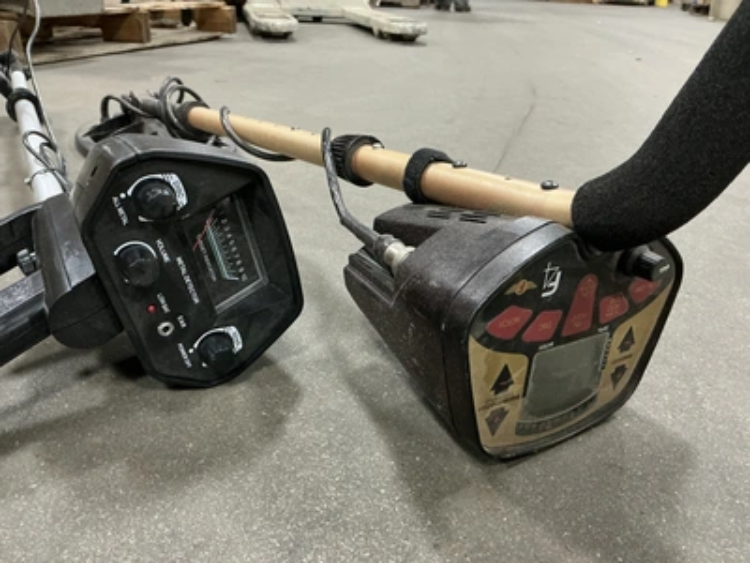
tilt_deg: -24.8
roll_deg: -0.3
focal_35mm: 28
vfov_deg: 49.7
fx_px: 607
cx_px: 375
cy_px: 282
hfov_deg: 63.4
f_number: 1.8
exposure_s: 1/30
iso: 250
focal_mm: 3
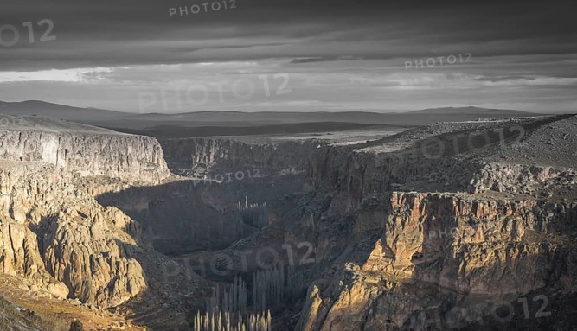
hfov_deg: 28.7
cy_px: 215
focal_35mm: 73
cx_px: 202
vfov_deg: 16.8
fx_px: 1123
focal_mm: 35
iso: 200
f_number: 8
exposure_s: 1/250
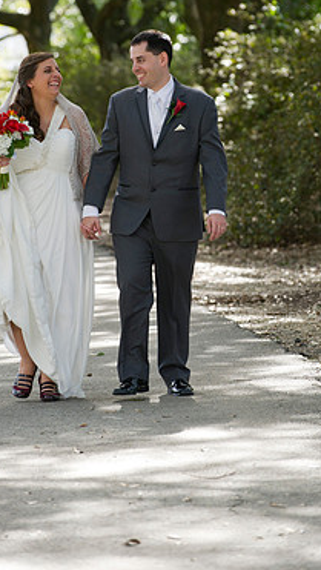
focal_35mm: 254
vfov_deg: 8.5
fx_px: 3839
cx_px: 137
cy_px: 227
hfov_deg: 4.8
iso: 320
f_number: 4
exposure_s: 1/125
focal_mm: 200
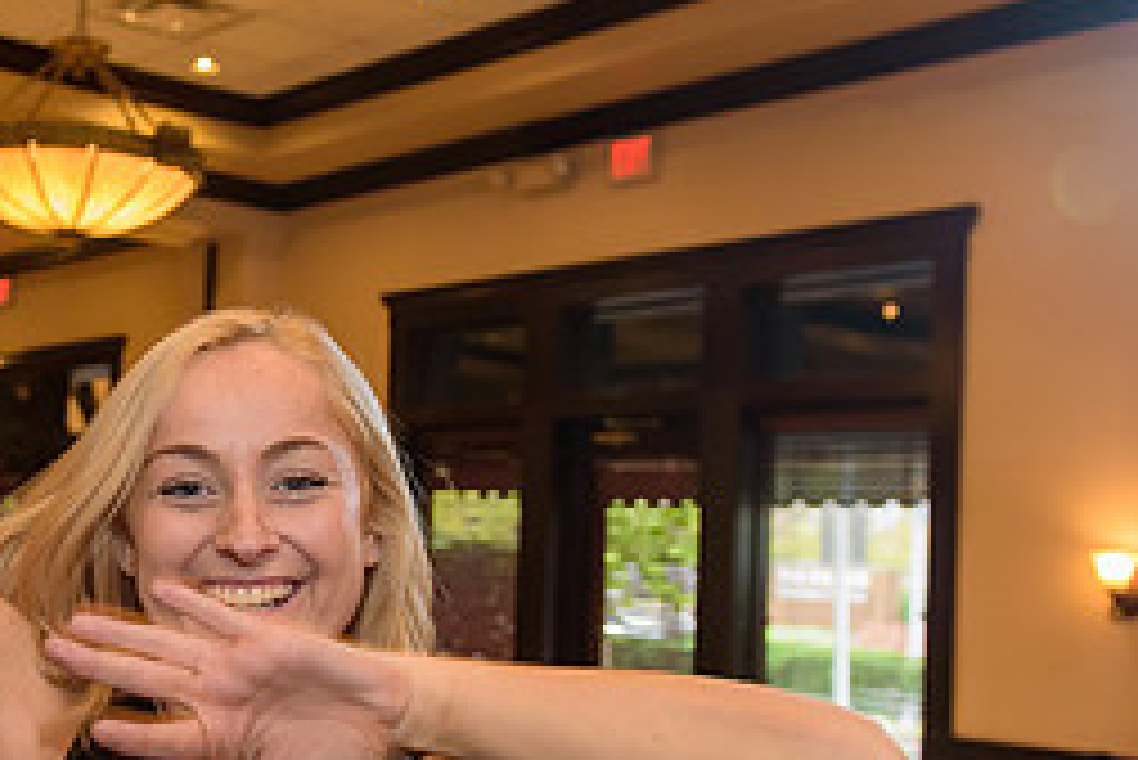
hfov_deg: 34.8
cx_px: 193
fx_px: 1740
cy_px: 483
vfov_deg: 24.6
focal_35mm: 55
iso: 1600
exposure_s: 1/125
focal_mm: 24
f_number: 3.2
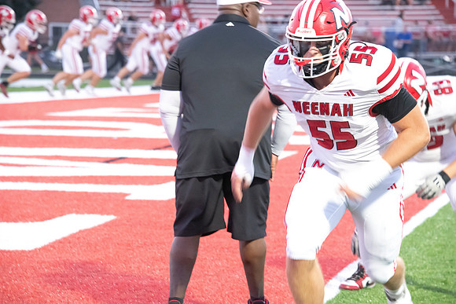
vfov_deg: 7.6
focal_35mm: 180
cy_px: 152
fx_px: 2280
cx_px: 228
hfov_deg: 11.4
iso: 10000
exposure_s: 1/160
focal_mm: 180
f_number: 7.1
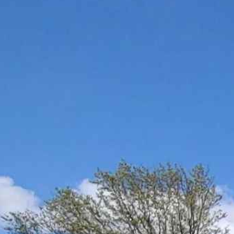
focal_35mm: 104
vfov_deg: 13.9
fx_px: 795
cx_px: 650
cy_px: 482
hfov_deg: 11.6
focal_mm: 2.2
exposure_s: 1/1189
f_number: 2.2
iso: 50
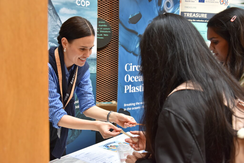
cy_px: 82
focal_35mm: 39
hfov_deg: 49.5
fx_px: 264
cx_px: 122
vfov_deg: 34.2
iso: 800
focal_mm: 26
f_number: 4
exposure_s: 1/160
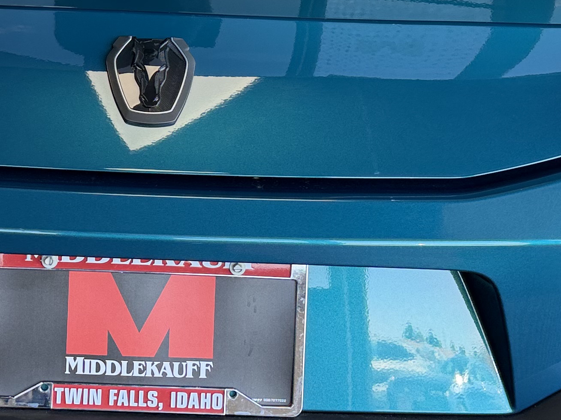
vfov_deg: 19.8
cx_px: 130
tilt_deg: -16.4
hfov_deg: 26.0
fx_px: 1199
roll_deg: -1.8
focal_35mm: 74
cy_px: 127
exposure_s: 1/140
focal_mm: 6.76
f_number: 1.78
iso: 125
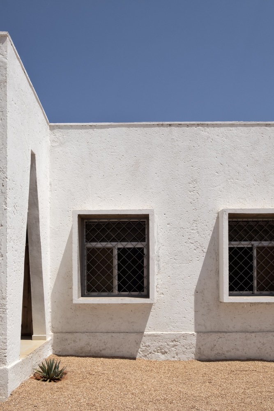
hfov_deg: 47.9
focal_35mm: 27
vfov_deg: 67.4
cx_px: 137
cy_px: 206
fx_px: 308
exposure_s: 1/125
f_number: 13
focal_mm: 18
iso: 100
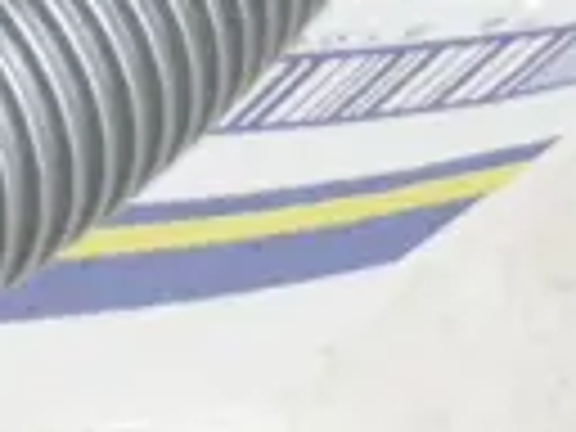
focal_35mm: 367
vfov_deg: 4.0
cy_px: -684
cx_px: -1593
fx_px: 6107
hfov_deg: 4.9
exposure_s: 1/60
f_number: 5.1
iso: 1000
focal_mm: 23
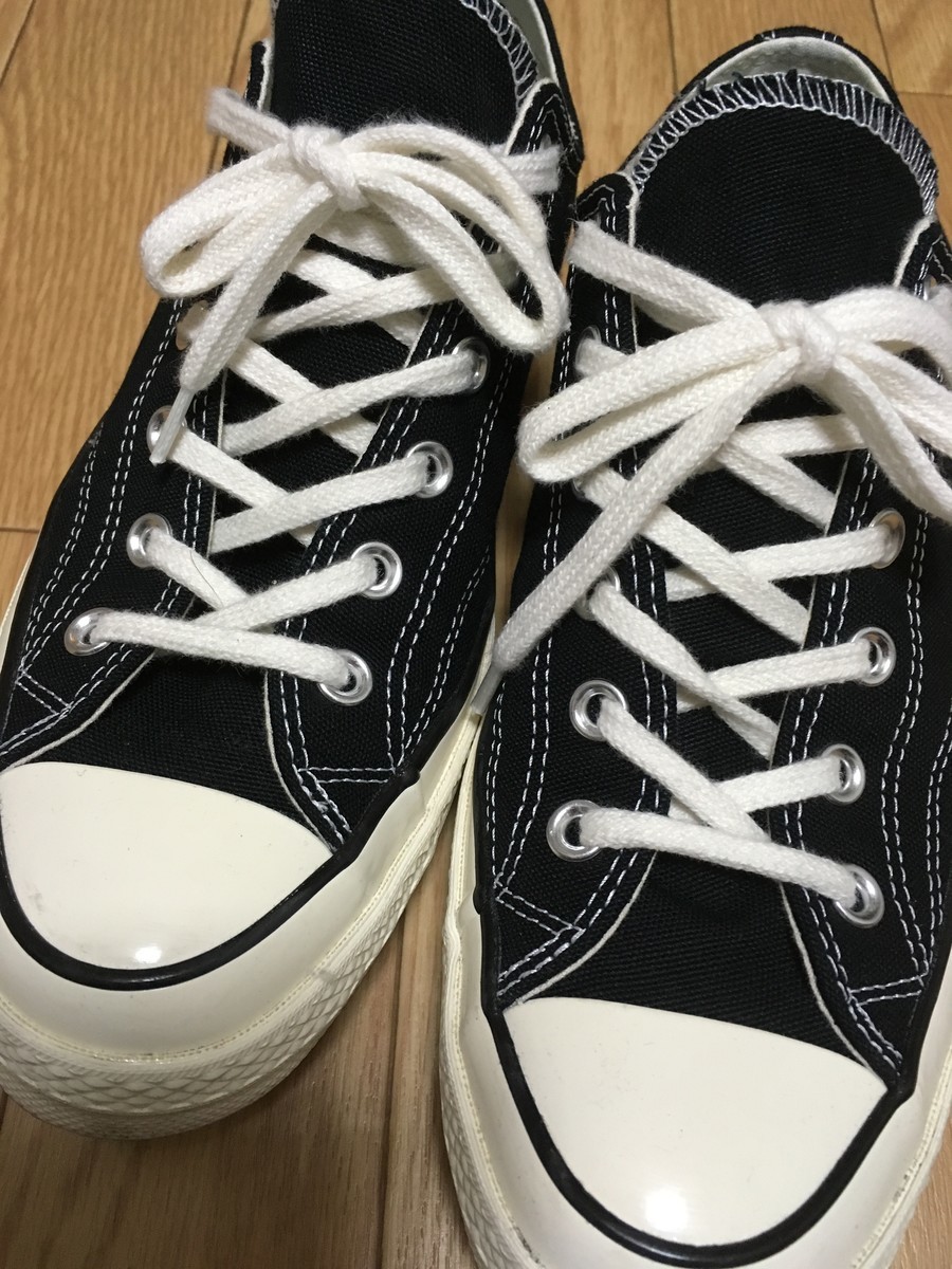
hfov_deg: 48.2
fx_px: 1063
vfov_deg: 61.7
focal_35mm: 29
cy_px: 634
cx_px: 476
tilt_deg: -61.3
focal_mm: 4.15
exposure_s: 1/30
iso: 125
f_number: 2.2
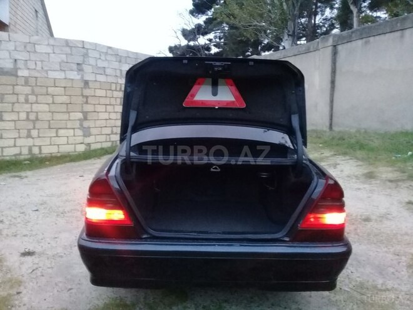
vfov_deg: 45.4
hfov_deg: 58.4
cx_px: 206
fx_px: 370
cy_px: 155
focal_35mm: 31
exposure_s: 1/17
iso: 500
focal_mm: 3.3
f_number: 2.2
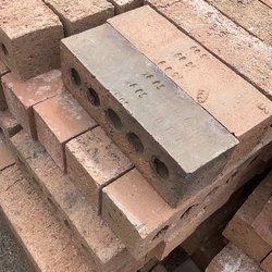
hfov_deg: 40.9
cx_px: 131
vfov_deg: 40.9
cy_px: 140
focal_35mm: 41
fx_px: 364
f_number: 1.8
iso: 25
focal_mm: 3
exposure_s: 1/1098
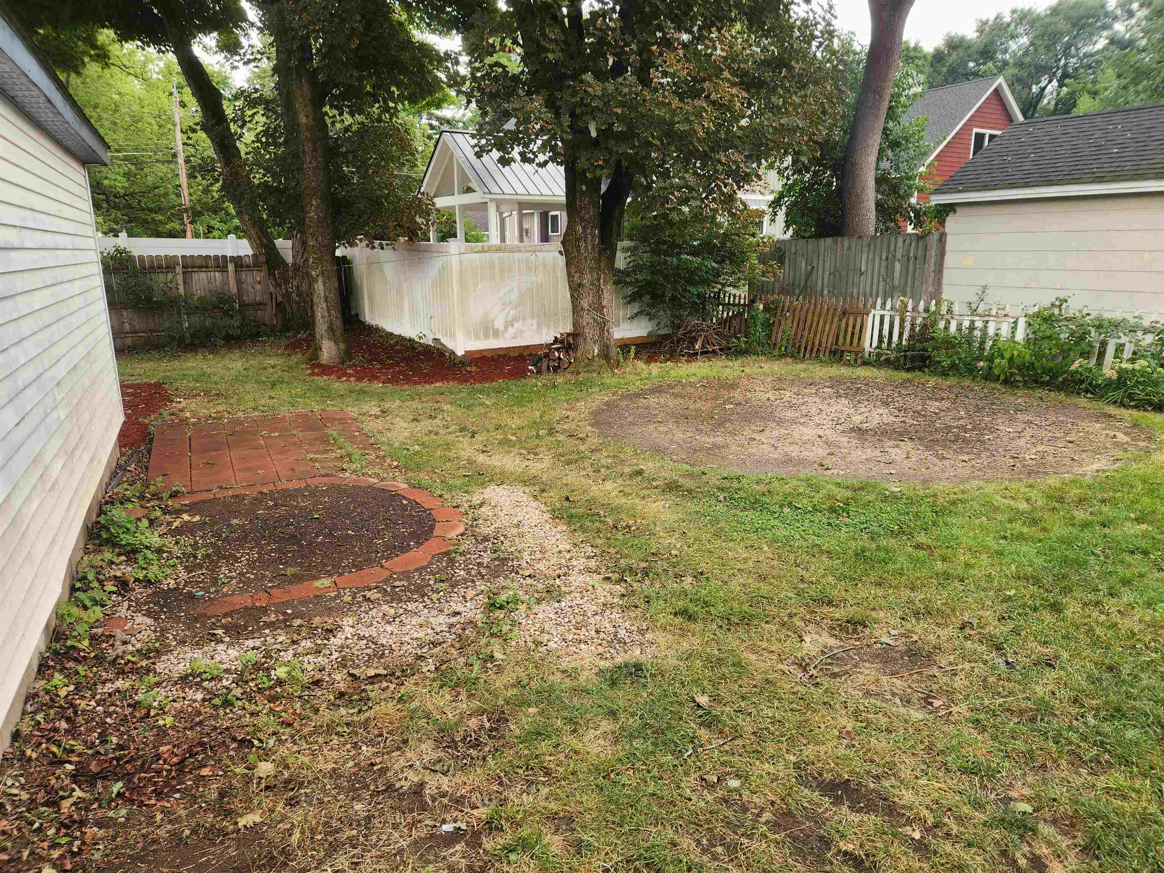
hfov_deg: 73.9
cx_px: 582
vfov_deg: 58.9
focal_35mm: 23
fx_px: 773
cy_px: 436
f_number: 1.8
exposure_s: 1/180
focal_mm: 5.4
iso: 20
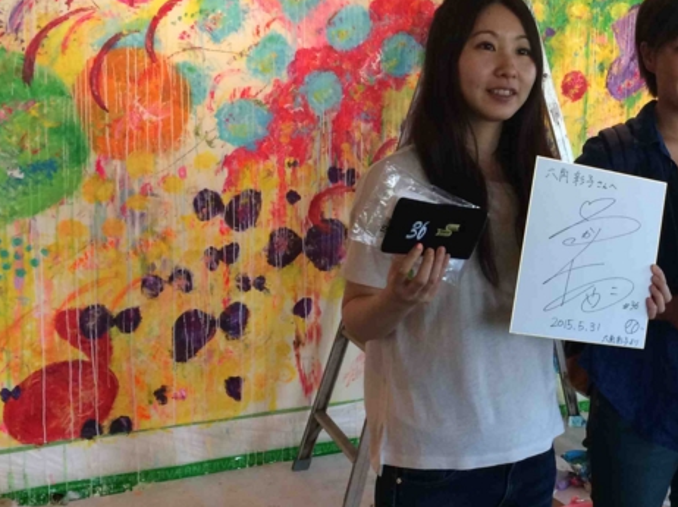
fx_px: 1018
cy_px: 183
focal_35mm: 52
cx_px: 552
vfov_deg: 27.9
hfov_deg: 35.5
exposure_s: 1/30
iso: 64
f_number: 2.2
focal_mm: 4.12
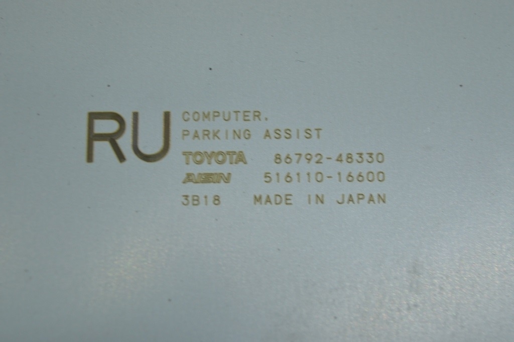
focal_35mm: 78
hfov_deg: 26.0
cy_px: 171
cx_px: 257
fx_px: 1113
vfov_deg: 17.5
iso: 400
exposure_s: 1/40
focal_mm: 52
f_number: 5.6
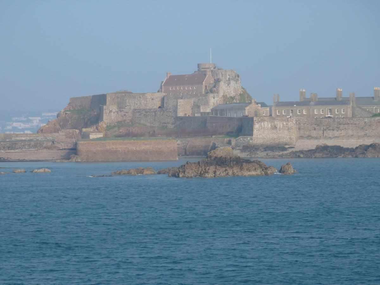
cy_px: 142
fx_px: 1504
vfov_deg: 10.8
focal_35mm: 137
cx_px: 190
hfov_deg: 14.4
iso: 80
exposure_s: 1/400
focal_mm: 22.5
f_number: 4.5
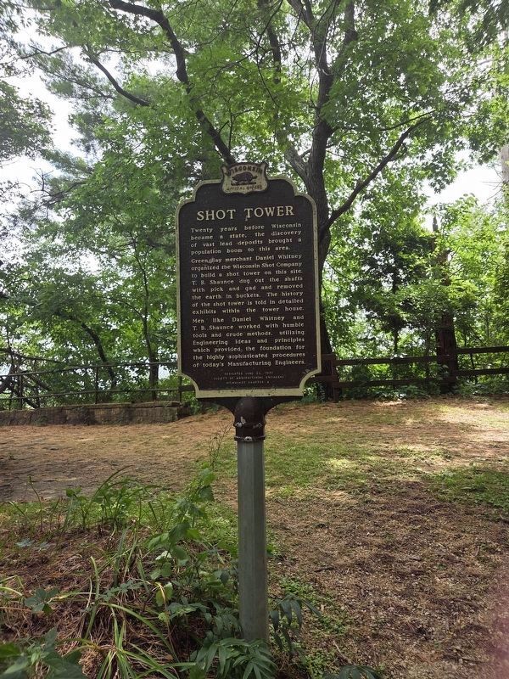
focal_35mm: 23
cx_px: 254
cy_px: 340
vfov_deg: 73.9
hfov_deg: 58.9
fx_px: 451
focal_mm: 5.4
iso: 25
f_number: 1.8
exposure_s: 1/164
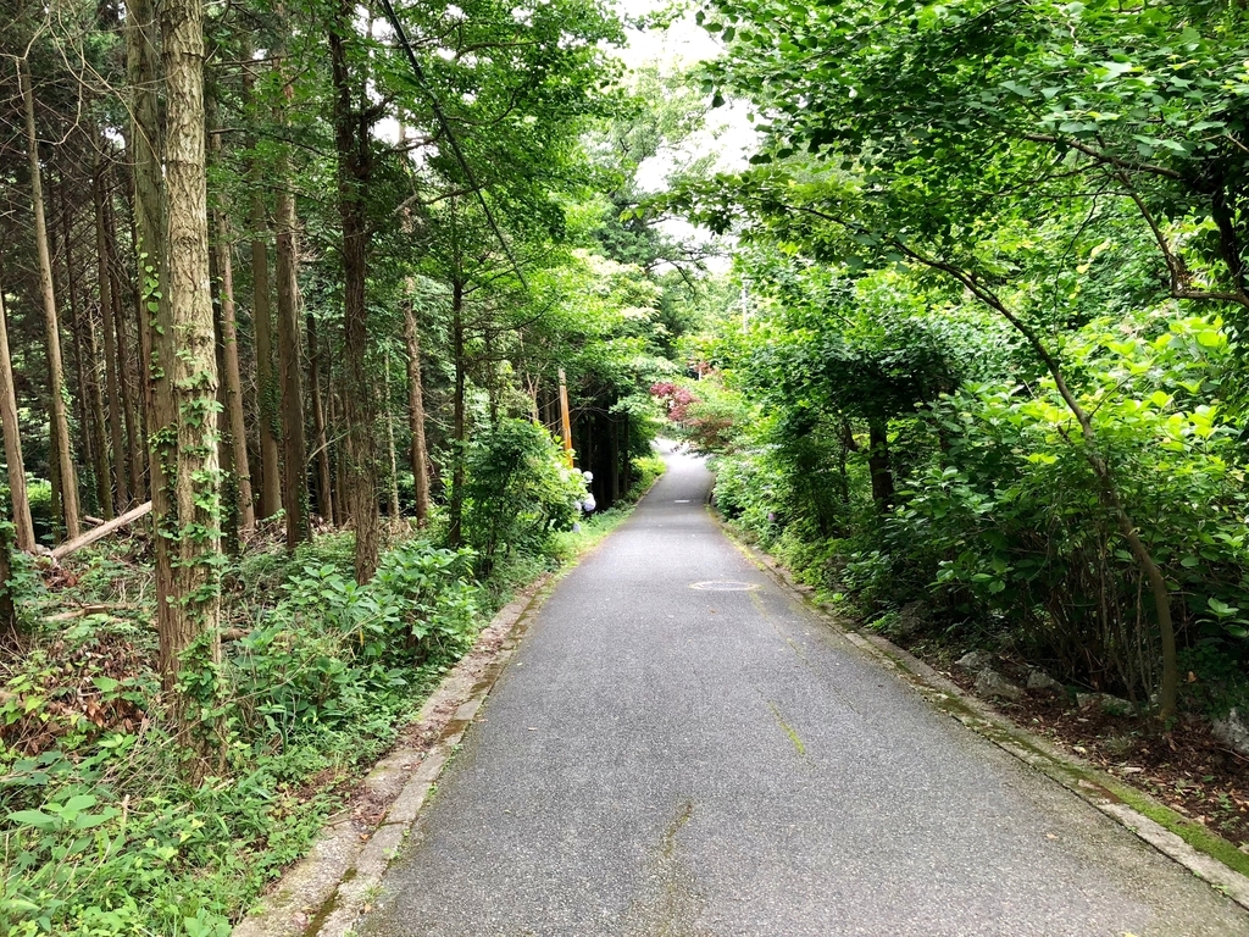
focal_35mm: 28
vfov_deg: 49.7
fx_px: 1010
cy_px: 468
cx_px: 624
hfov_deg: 63.4
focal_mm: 4
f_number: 1.8
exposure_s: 1/120
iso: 64
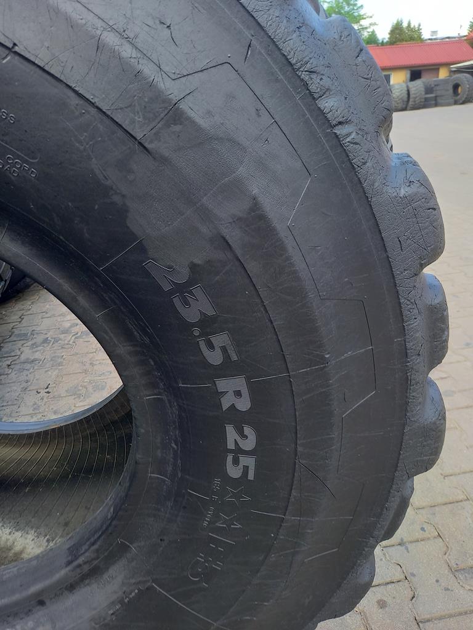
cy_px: 315
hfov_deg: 54.9
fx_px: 455
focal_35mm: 25
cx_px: 236
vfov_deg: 69.4
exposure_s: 1/100
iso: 64
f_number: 1.8
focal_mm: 4.65
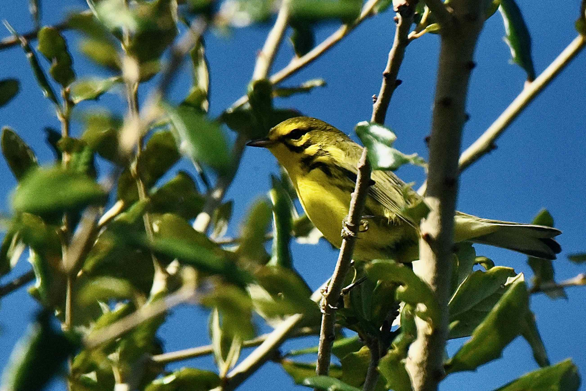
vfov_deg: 2.3
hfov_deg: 3.4
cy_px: 196
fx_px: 9770
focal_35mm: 600
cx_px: 293
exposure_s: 1/4000
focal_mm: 600
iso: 8000
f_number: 18
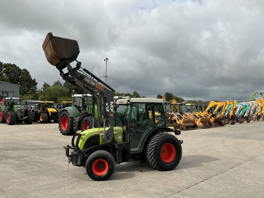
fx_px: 214
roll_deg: -2.2
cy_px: 99
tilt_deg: +2.7
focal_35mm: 28
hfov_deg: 63.4
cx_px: 132
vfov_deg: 49.7
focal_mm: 3
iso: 25
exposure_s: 1/2058
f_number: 1.8
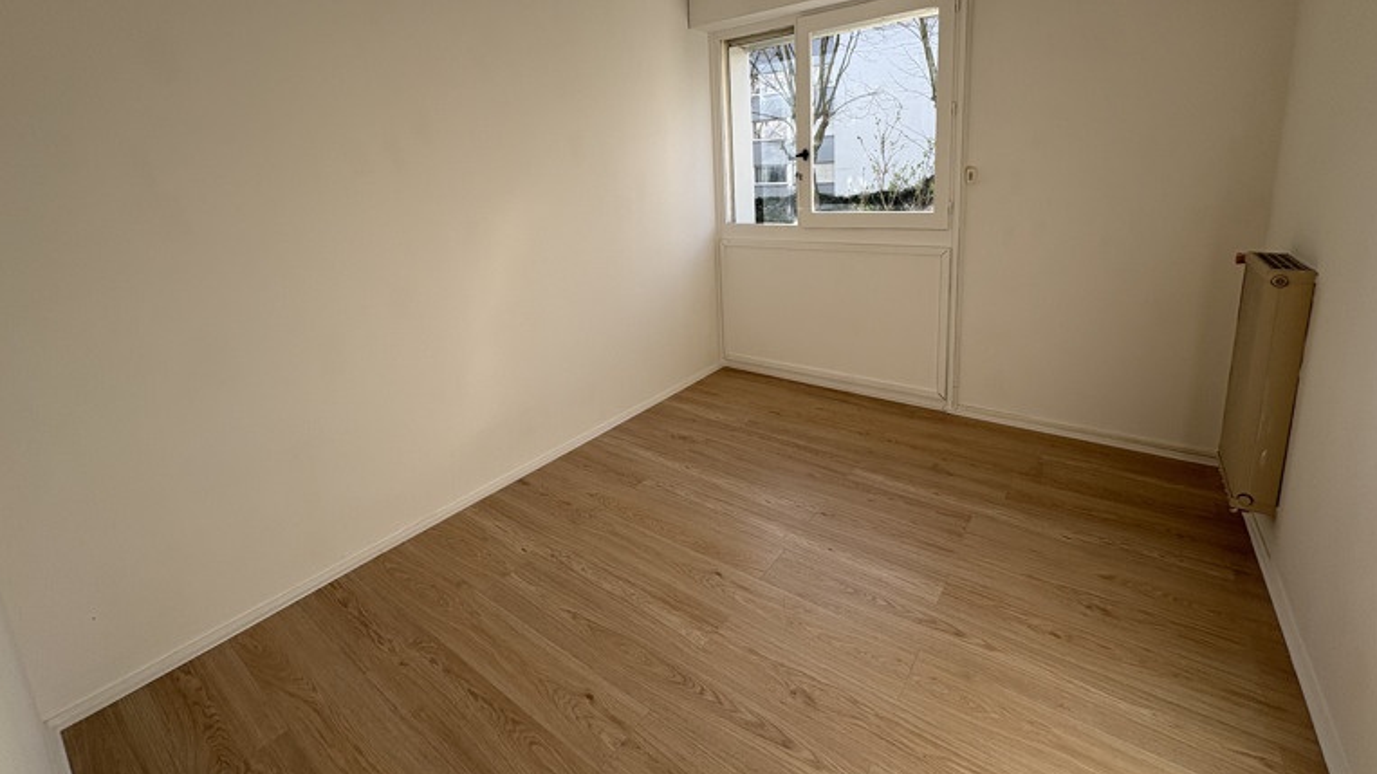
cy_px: 281
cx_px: 693
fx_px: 584
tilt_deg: -10.0
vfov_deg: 65.9
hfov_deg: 99.4
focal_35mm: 16
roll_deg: +3.7
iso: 40
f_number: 2.2
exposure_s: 1/388
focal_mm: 2.22
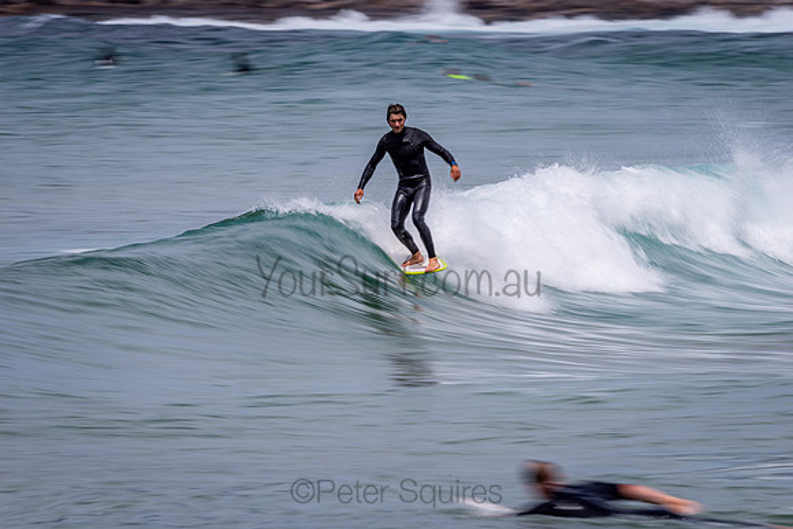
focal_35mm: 500
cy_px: 264
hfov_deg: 4.1
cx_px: 396
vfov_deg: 2.8
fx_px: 11016
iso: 64
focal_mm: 500
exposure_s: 1/20
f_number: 18
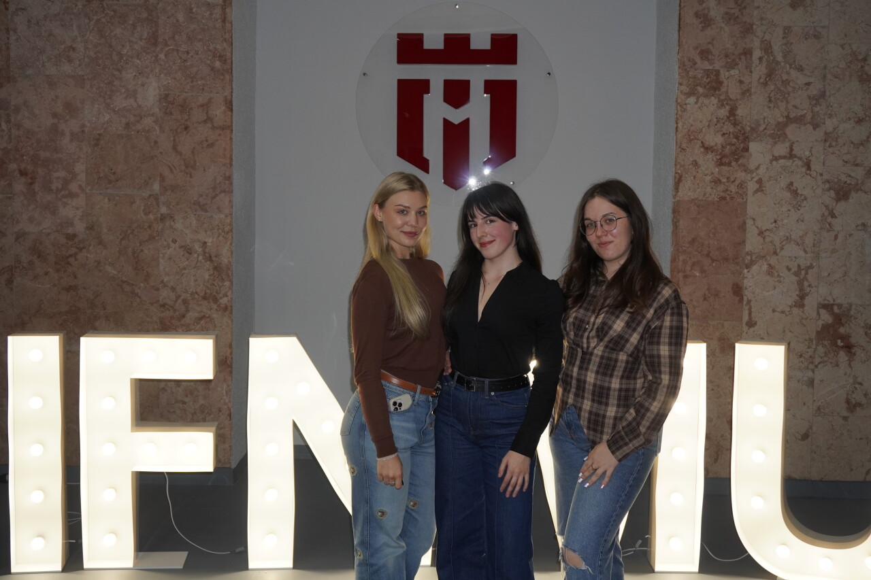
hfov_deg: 42.3
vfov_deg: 28.9
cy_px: 290
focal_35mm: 46
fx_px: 1125
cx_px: 436
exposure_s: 1/160
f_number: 5.6
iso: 800
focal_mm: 31
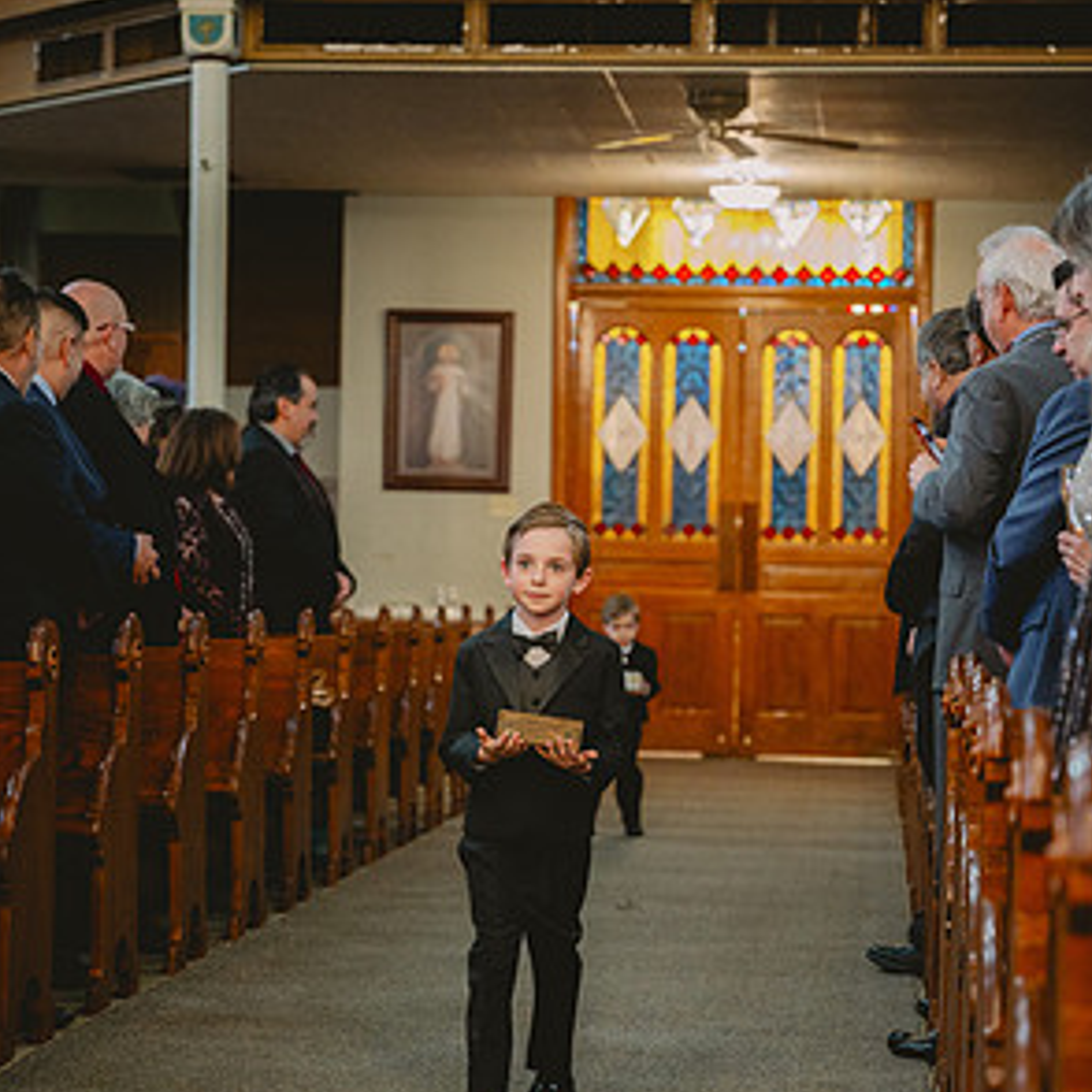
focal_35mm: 91
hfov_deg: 19.1
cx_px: 552
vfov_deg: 19.1
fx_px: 3248
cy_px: 676
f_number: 2.8
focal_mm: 70
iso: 2000
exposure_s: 1/250
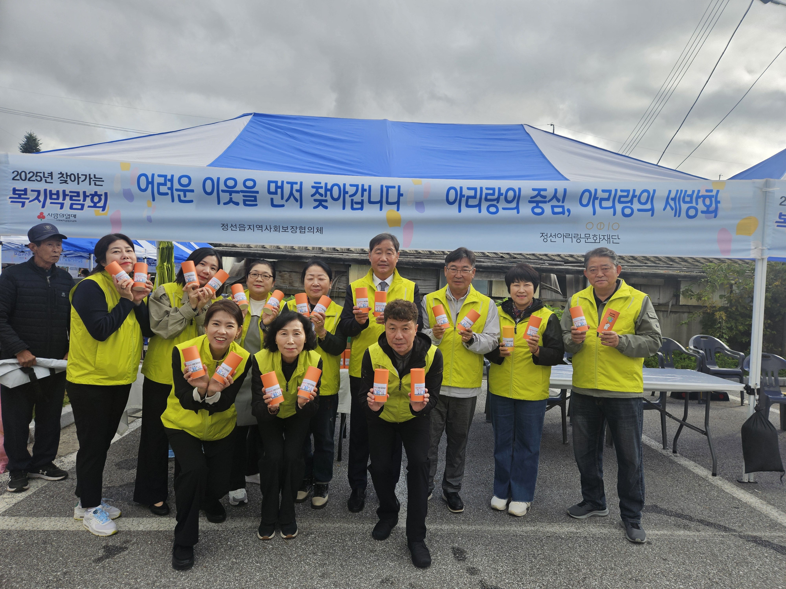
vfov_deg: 58.9
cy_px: 294
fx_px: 522
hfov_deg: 73.9
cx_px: 393
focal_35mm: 23
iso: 25
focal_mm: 5.4
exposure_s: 1/1422
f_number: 1.8
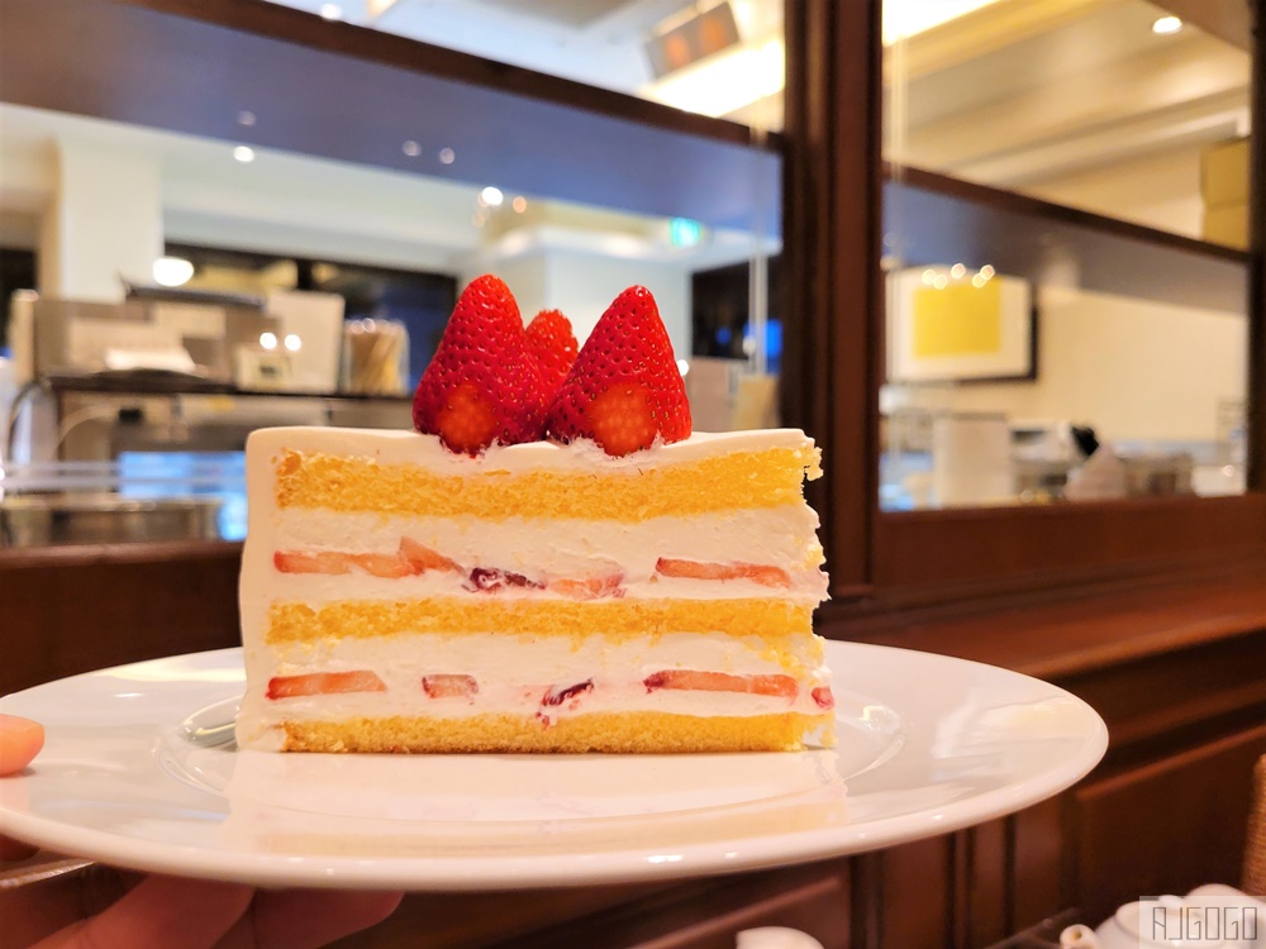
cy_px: 474
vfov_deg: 53.1
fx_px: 951
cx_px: 633
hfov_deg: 67.3
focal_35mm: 26
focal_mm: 5.4
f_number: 1.8
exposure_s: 1/120
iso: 200
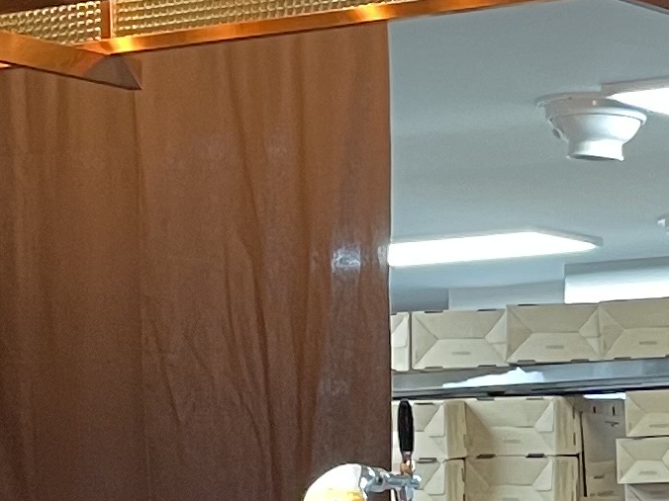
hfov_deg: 12.1
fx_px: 2996
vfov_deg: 9.4
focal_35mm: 155
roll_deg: +0.4
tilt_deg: -0.5
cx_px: 1029
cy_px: 676
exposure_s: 1/60
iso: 250
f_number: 1.6
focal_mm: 4.2
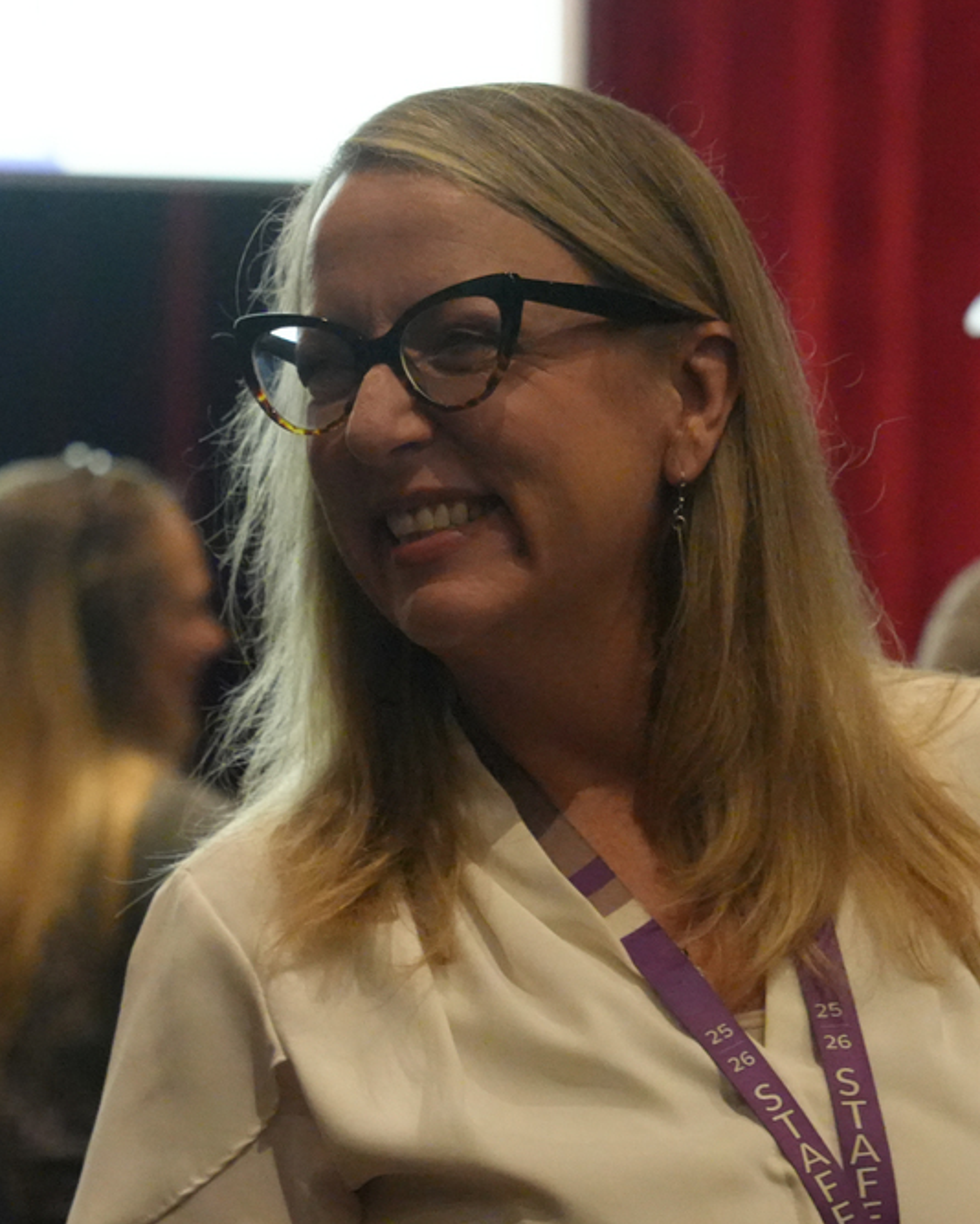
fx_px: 7103
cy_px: 618
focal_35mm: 196
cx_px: 580
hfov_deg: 7.9
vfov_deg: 9.8
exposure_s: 1/80
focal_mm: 91
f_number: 4.5
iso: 12800
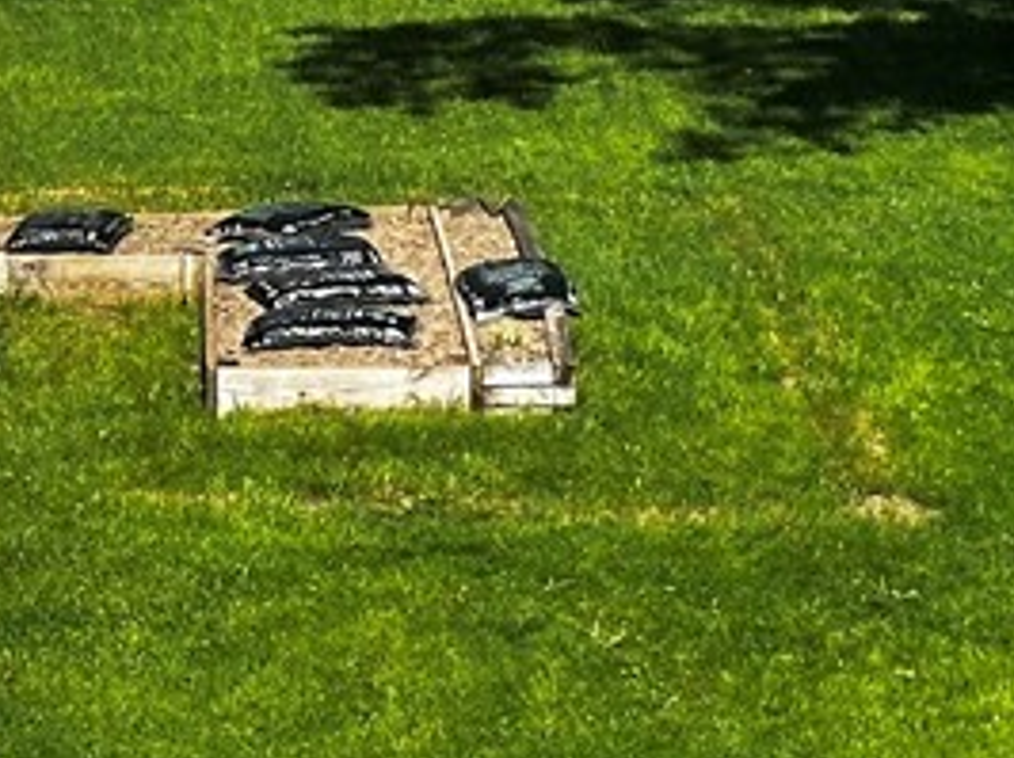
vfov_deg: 8.0
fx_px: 5414
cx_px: -229
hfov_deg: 10.5
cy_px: 430
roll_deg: +2.3
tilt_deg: -8.9
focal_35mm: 185
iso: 64
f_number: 1.78
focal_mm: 6.86
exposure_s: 1/3058
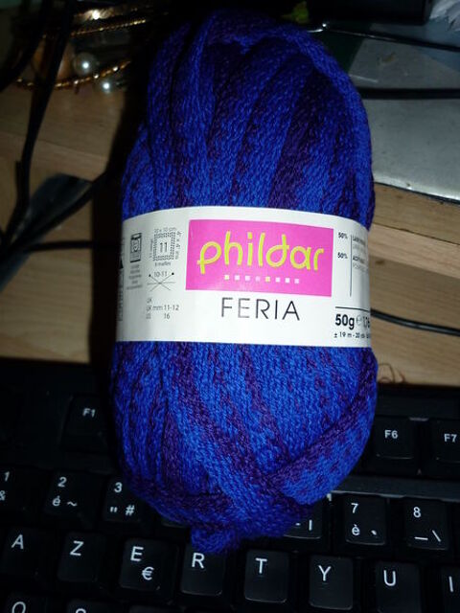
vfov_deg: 55.4
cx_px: 230
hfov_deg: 42.9
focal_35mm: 33
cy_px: 306
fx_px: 585
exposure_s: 1/125
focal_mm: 5.5
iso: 100
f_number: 2.8
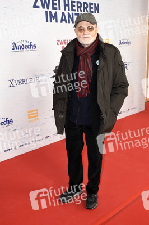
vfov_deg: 55.1
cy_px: 112
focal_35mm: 34
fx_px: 215
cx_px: 74
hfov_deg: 38.3
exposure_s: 1/60
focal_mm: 23
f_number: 6.3
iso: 640
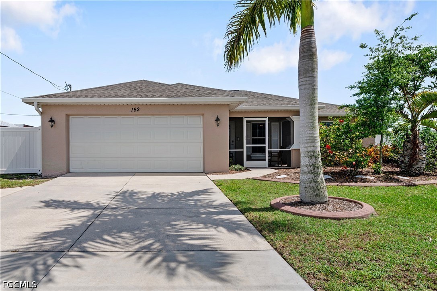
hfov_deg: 78.6
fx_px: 267
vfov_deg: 57.1
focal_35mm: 22
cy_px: 146
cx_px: 218
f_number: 10
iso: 640
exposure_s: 1/1600
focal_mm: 22
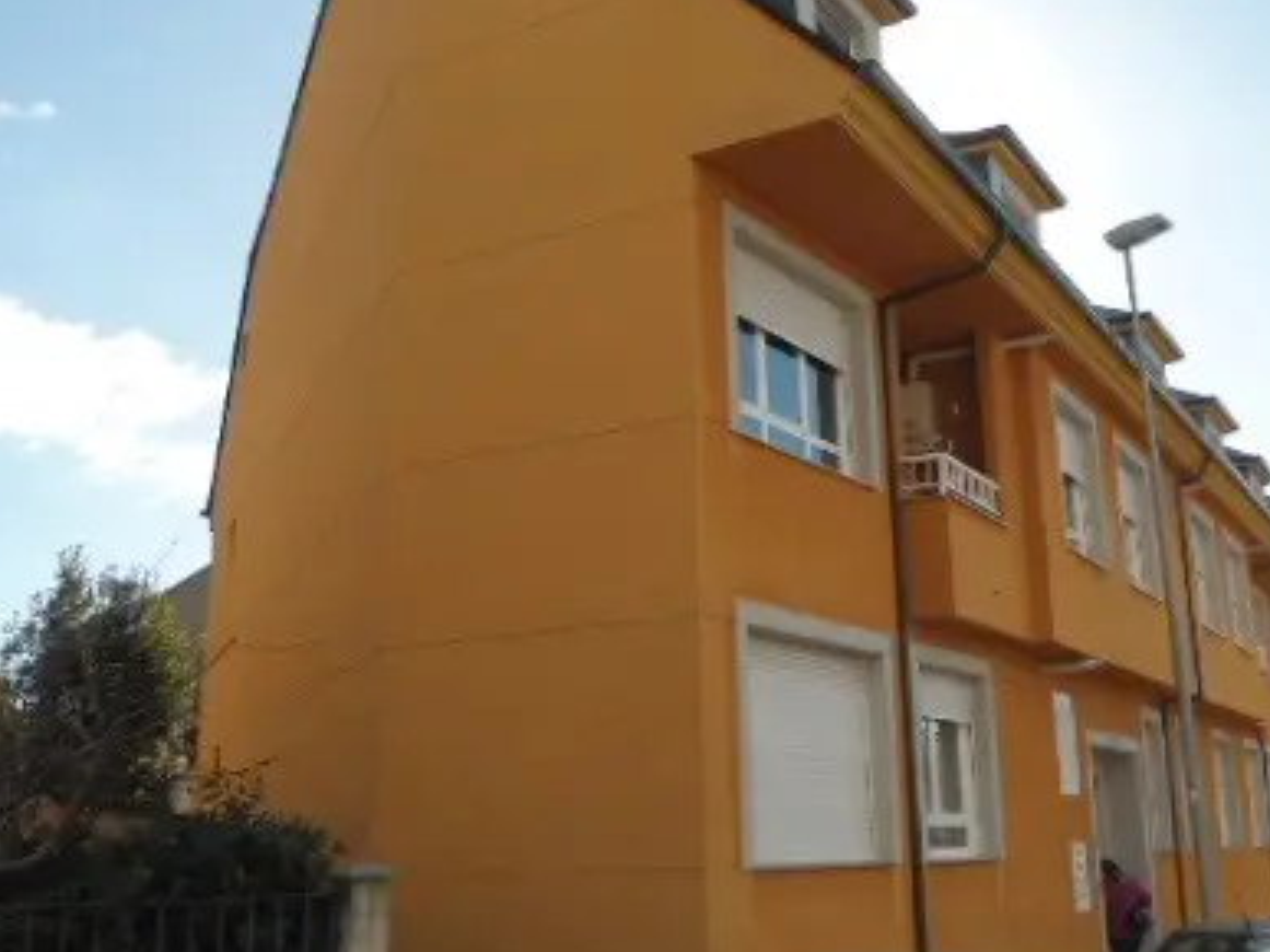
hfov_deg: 43.7
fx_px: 1577
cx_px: 732
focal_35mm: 43
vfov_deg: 33.6
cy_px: 466
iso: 80
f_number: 2.8
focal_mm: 4.7
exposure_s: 1/1000
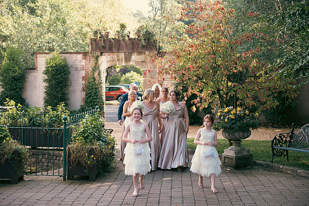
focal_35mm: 70
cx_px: 154
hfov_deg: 28.8
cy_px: 103
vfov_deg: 19.5
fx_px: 601
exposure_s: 1/160
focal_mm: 70
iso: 125
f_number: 3.5
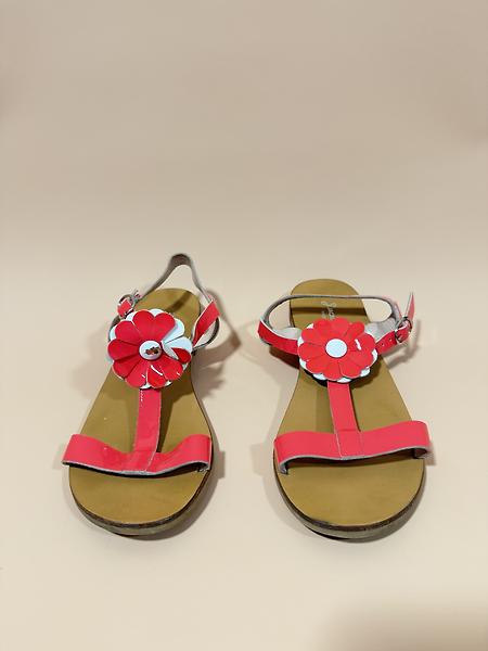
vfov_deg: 71.6
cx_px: 244
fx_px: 451
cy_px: 326
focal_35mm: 24
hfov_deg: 56.8
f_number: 1.78
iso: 200
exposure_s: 1/68
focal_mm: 6.76
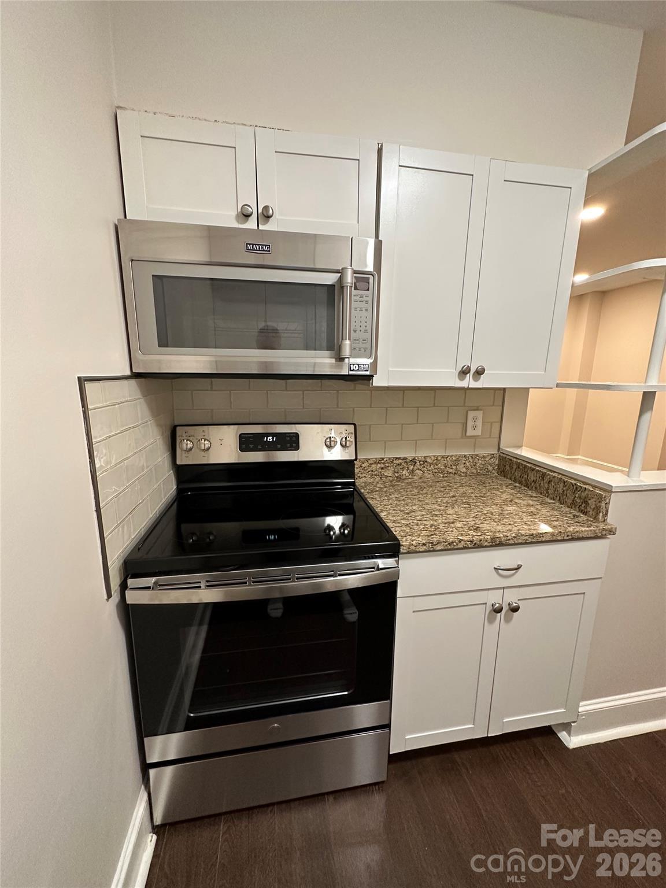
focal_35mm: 14
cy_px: 444
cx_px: 333
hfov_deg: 85.7
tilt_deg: -12.1
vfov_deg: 102.1
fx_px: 359
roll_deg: -0.7
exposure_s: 1/60
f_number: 2.2
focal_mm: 2.22
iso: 320
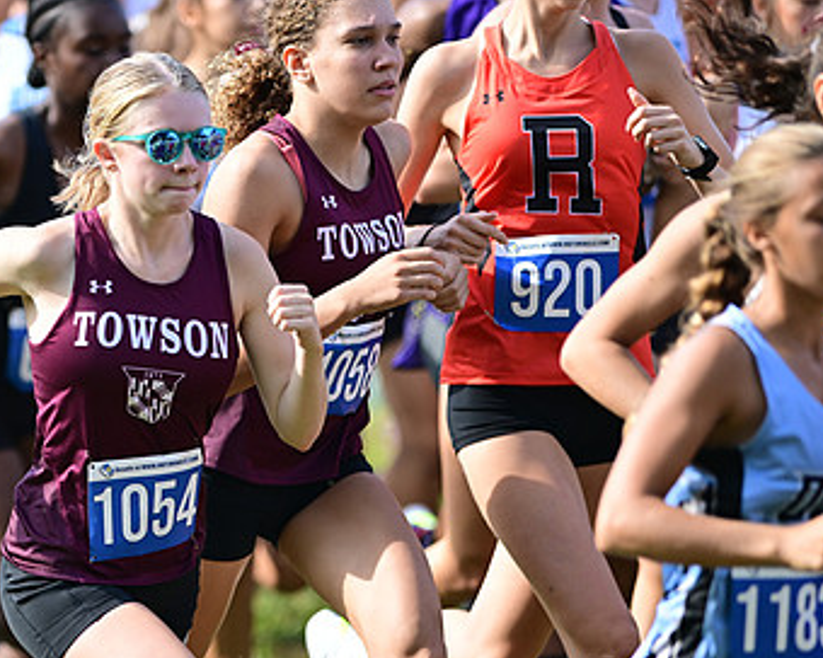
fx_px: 11716
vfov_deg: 3.2
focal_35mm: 481
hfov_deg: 4.0
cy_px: 400
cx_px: 148
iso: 450
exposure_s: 1/2000
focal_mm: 300
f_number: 2.8
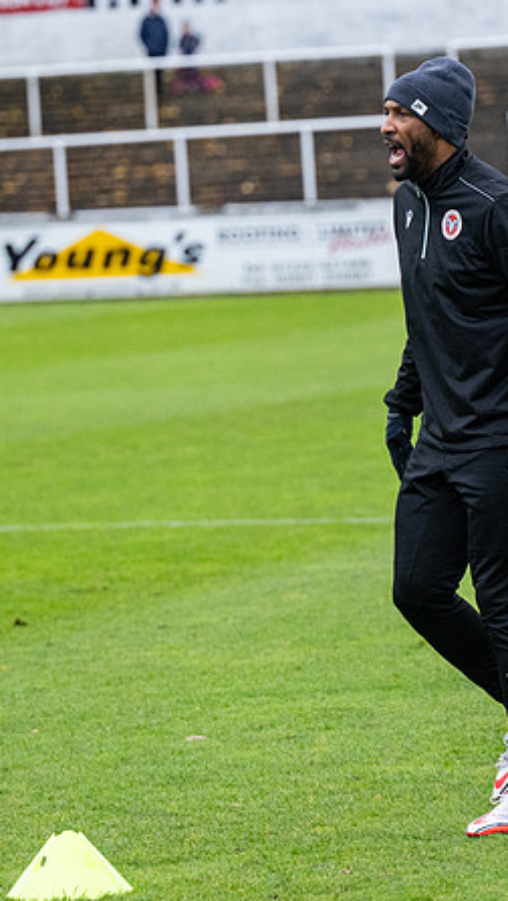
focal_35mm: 242
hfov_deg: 5.0
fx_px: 5785
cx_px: 414
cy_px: 449
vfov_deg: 8.9
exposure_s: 1/1000
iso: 1000
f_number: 2.8
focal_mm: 102
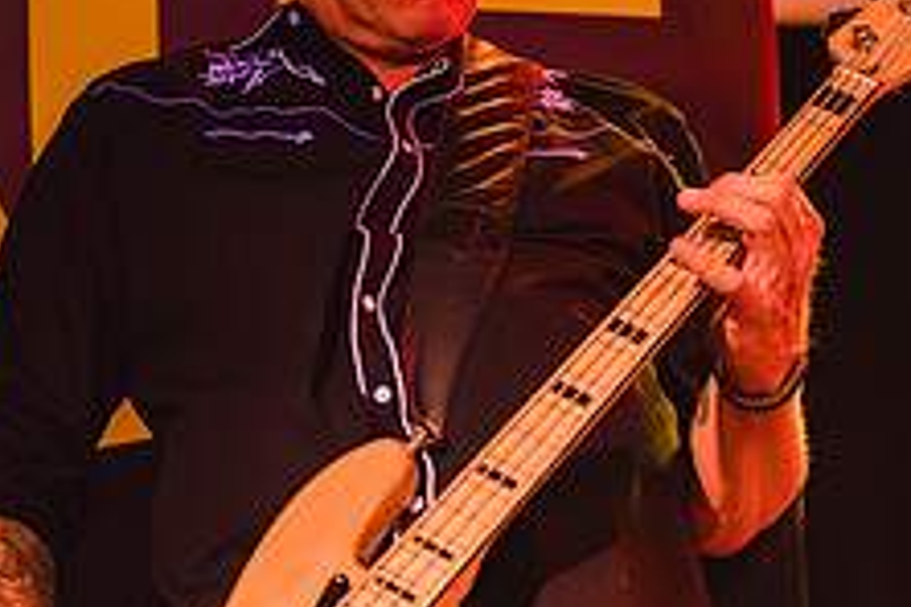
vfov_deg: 9.6
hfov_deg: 14.4
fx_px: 3593
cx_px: 373
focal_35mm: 142
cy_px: 435
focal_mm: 70
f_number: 2.8
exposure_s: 1/250
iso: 8000
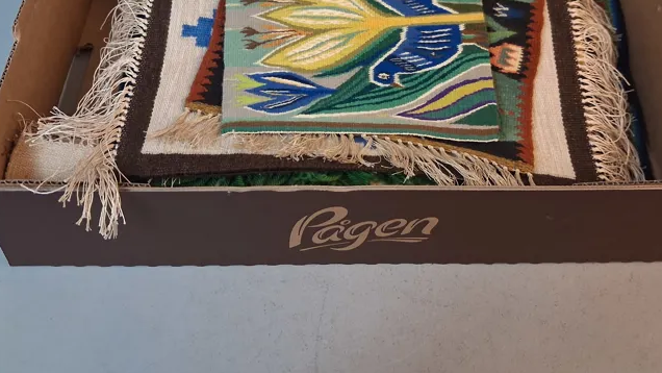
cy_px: 79
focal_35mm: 37
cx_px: 355
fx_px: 650
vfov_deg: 31.3
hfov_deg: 54.0
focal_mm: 4
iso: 320
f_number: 1.8
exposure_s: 1/50
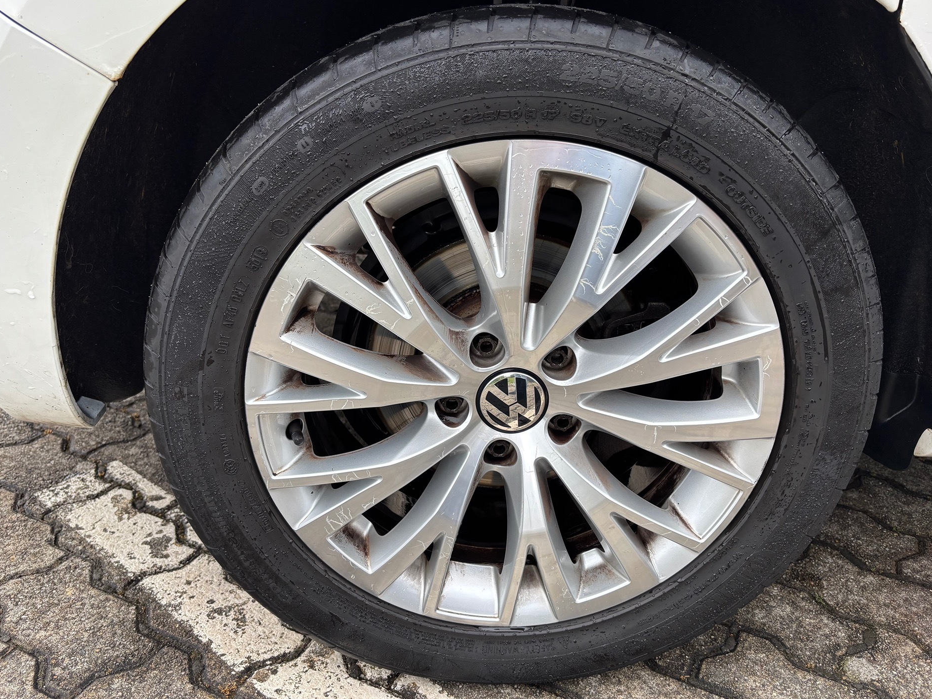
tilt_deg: -22.9
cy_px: 356
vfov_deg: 49.7
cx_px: 459
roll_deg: +0.3
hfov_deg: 63.4
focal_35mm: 28
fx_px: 754
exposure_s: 1/301
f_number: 1.6
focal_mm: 5.96
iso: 50
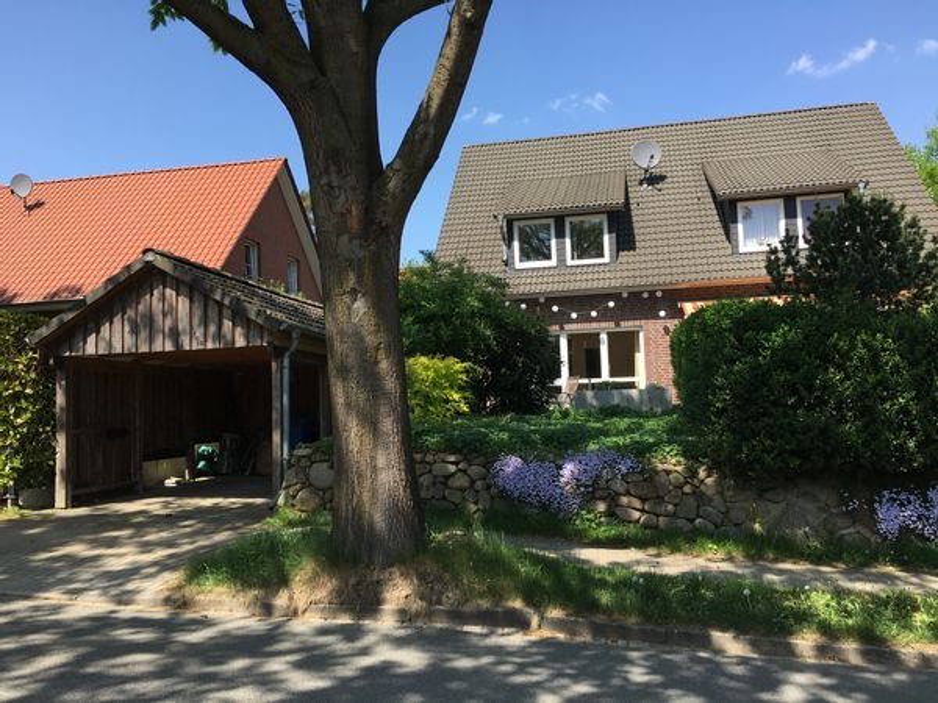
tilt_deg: +3.9
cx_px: 469
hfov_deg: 61.7
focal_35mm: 29
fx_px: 786
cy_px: 352
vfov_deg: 48.2
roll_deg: +1.7
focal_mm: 4.15
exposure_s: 1/646
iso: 25
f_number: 2.2
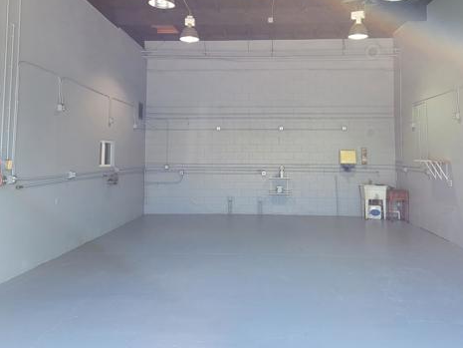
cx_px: 237
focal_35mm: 33
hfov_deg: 55.3
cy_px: 117
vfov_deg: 42.4
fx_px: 441
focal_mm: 6.7
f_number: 1.8
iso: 50
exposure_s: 1/120
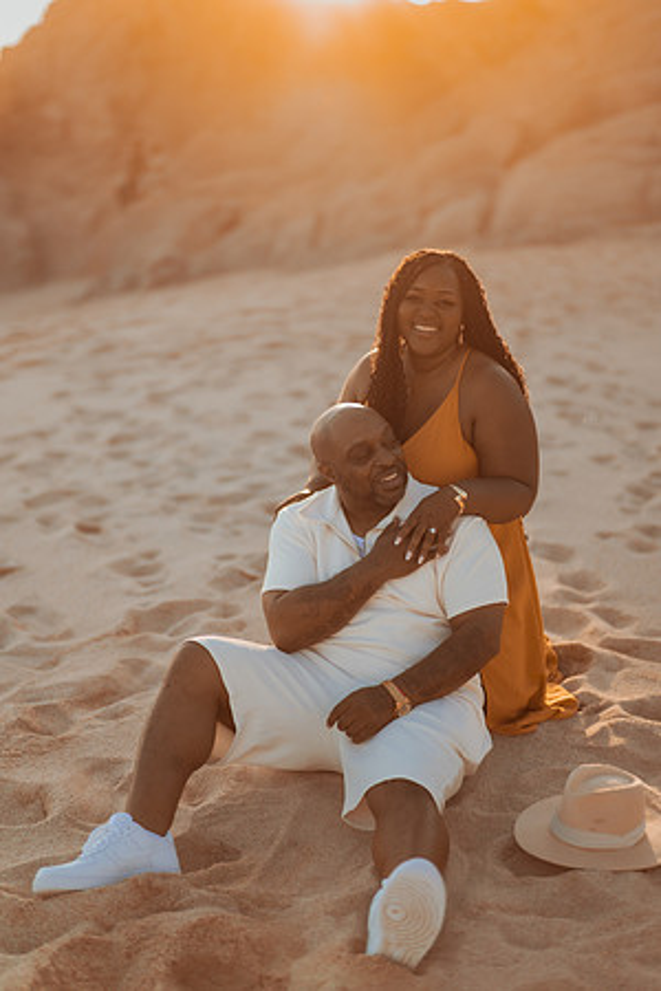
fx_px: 1597
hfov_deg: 23.4
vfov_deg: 34.5
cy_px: 496
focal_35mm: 58
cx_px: 330
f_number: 1.4
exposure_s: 1/2000
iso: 100
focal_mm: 58
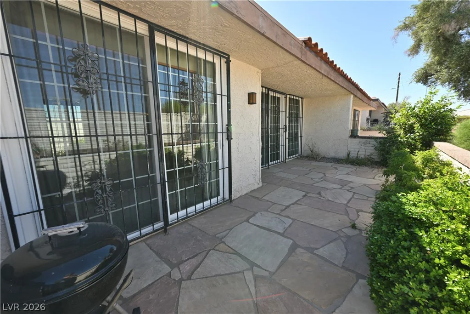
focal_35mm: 14
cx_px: 235
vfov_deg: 81.2
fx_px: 183
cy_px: 157
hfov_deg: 104.2
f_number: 10
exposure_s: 1/60
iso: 100
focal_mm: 14
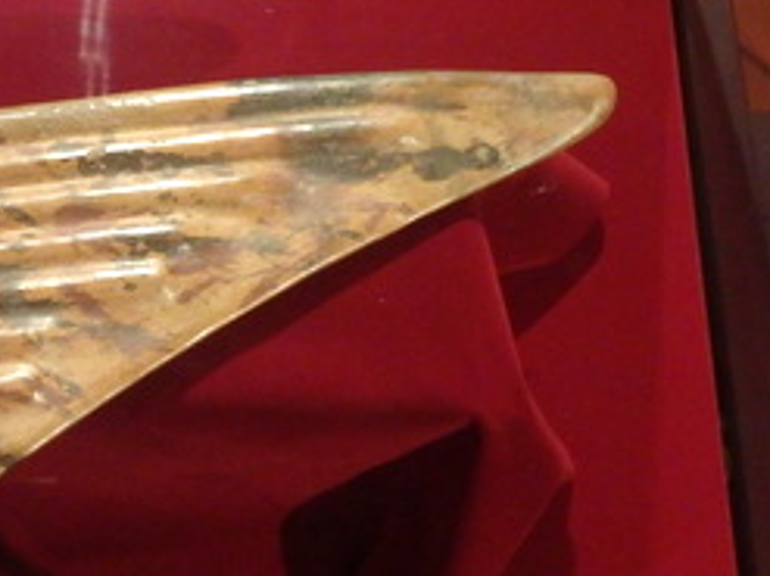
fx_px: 1801
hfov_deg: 23.5
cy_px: 263
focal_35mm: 81
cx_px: 72
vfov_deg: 18.2
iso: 1000
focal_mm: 7.3
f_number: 4.7
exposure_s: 1/10
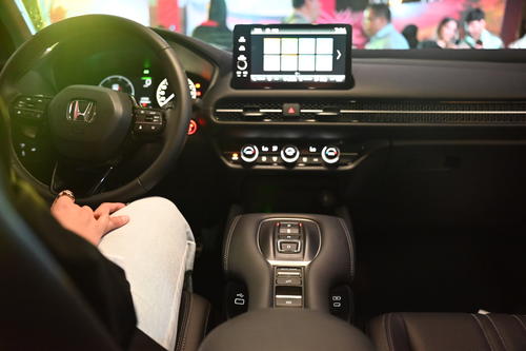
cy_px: 176
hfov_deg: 61.9
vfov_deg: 43.6
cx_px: 263
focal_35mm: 30
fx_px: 438
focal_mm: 30
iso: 5600
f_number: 2.8
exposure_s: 1/60
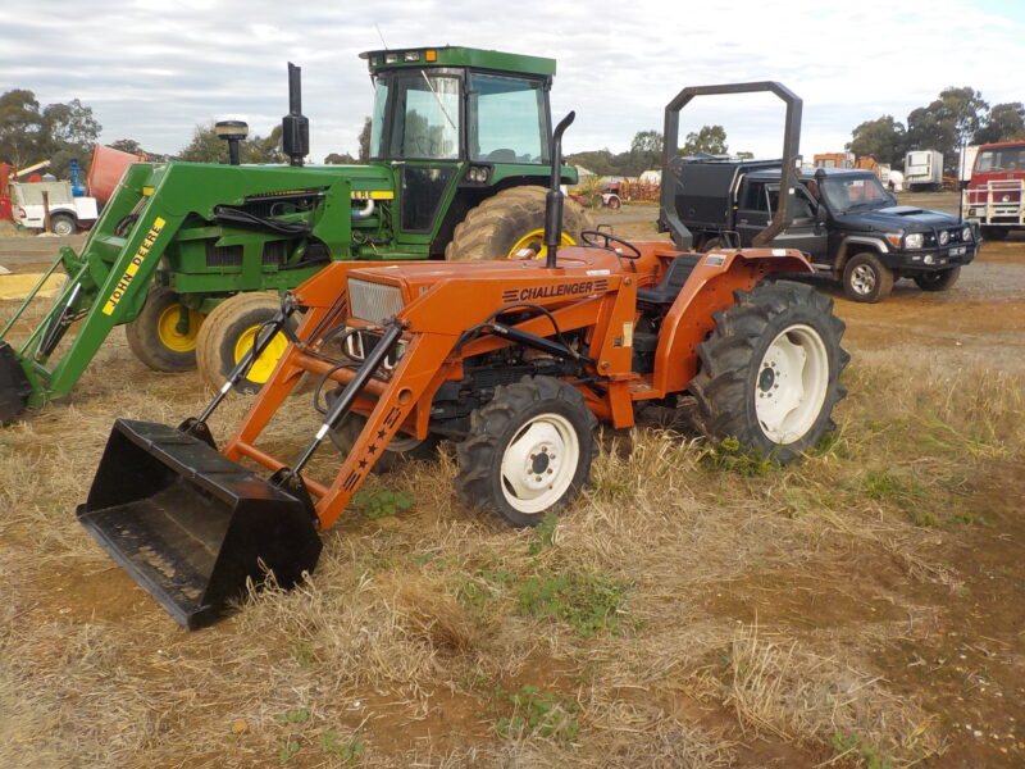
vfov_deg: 46.8
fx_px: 888
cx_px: 512
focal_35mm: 30
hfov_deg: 60.0
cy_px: 384
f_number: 3.3
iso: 125
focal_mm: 4.1
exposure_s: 1/500
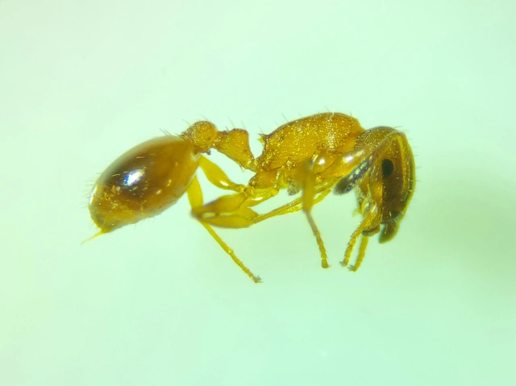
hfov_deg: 65.4
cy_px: 193
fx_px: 402
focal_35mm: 27
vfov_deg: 51.3
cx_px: 258
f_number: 2
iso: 32
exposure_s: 1/100
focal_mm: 5.9
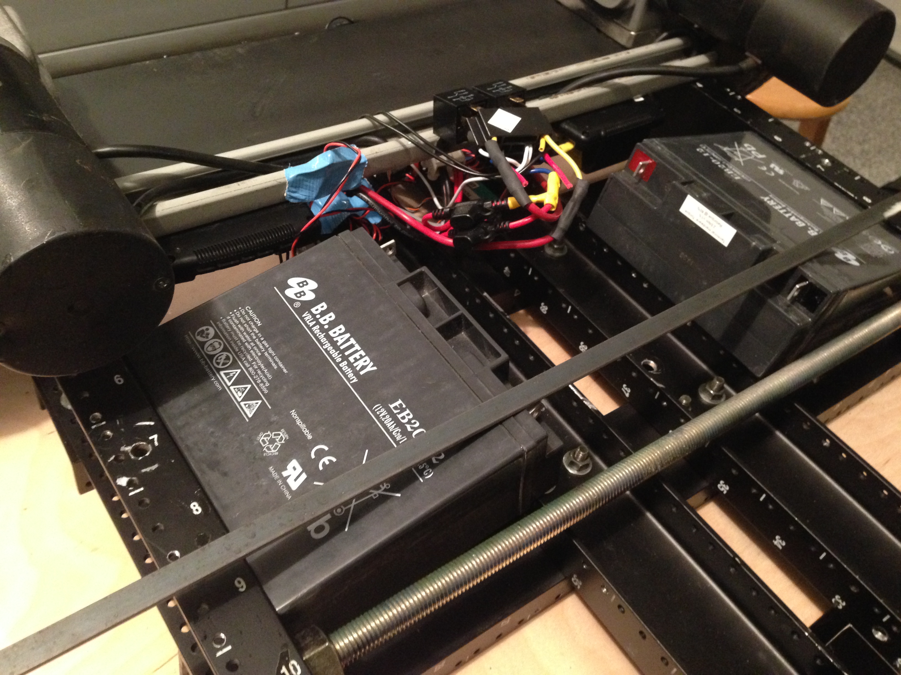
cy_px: 338
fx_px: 859
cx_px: 450
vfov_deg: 42.9
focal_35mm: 33
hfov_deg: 55.4
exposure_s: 1/15
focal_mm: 4.12
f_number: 2.4
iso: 500
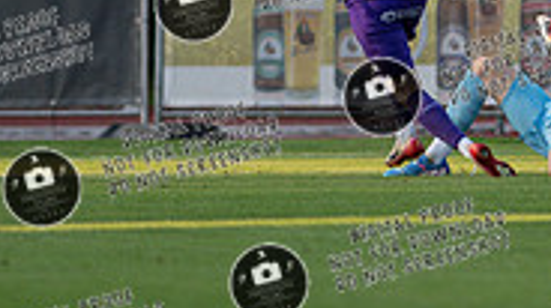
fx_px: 23977
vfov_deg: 0.7
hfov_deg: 1.3
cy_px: -68
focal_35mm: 1643
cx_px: 444
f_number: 3.2
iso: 400
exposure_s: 1/1600
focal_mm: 300
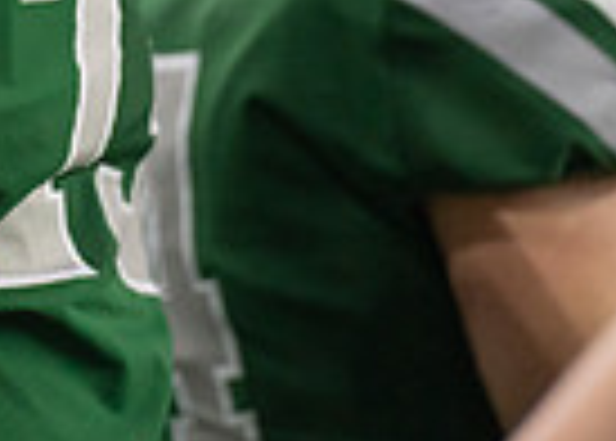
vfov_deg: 1.6
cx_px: -117
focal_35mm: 888
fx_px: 15543
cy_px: -338
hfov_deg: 2.3
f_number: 2.8
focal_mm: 200
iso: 1600
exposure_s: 1/500
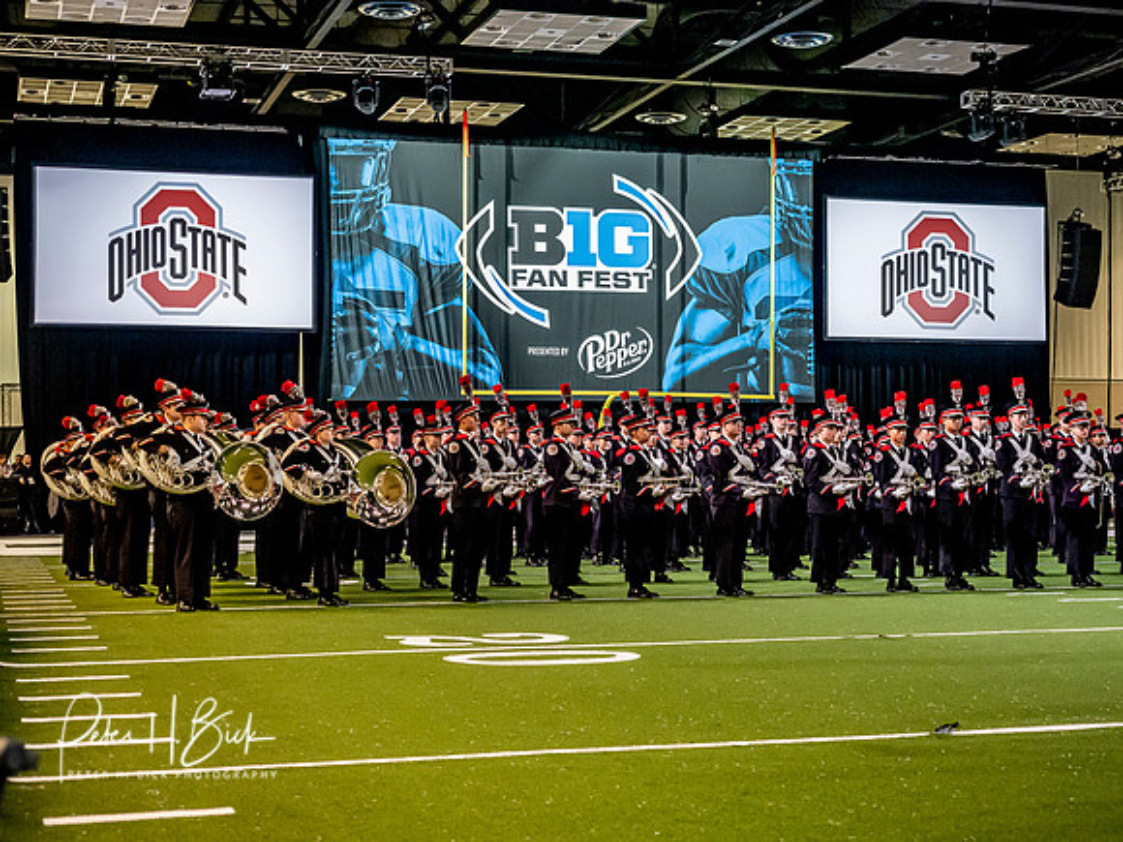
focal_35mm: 58
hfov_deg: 33.2
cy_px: 421
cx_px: 562
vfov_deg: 25.2
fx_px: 1882
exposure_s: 1/320
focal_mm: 29
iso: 2500
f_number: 2.8
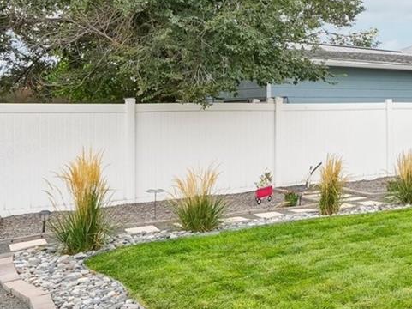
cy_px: 109
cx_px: 548
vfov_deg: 30.1
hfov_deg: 30.4
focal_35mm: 48
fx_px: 571
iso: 800
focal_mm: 10
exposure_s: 1/320
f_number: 8
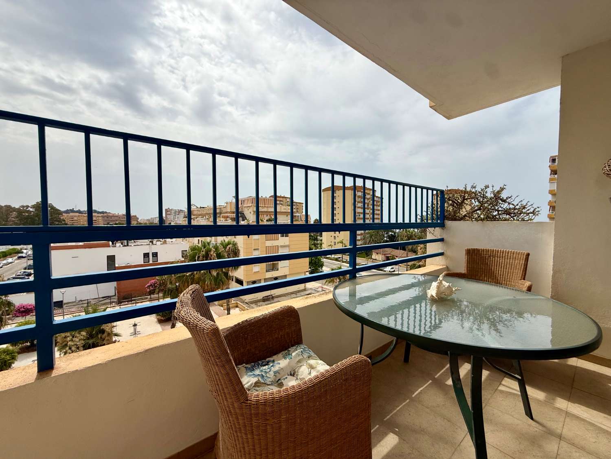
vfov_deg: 85.7
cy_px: 230
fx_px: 247
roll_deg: -0.3
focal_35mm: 14
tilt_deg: -3.4
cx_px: 306
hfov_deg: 102.1
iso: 50
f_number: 2.2
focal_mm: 2.22
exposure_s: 1/3125
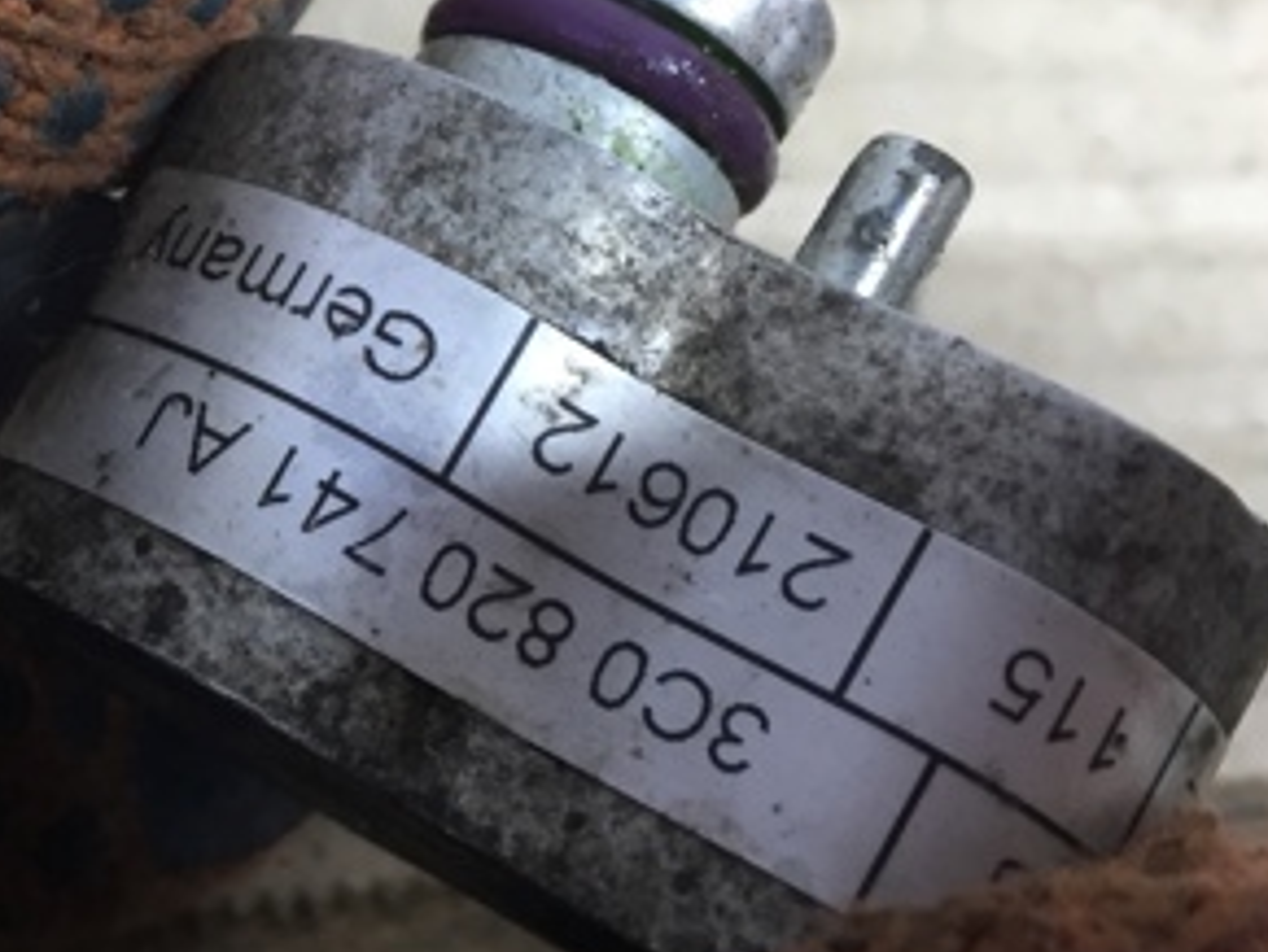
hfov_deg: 28.6
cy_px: 450
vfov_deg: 23.0
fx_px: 2346
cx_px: 39
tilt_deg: -61.3
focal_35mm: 64
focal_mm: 4.15
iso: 100
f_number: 2.2
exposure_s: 1/33
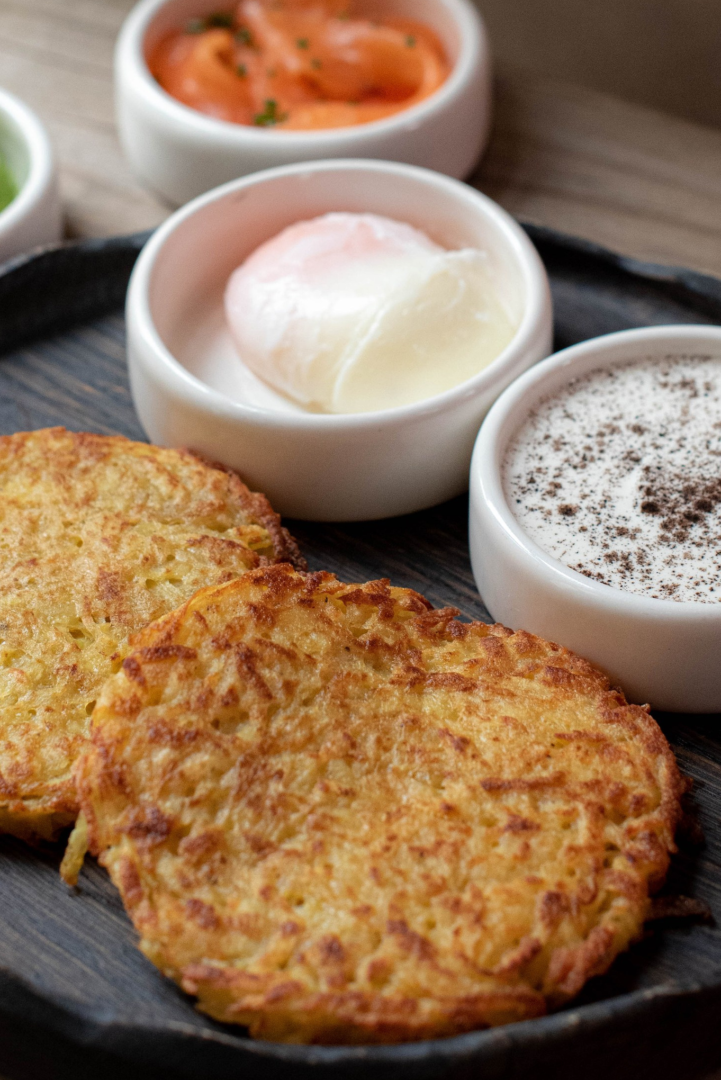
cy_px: 297
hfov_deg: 14.6
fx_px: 2821
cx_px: 302
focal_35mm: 94
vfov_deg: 21.5
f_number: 5
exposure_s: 1/250
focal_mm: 50
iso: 2500
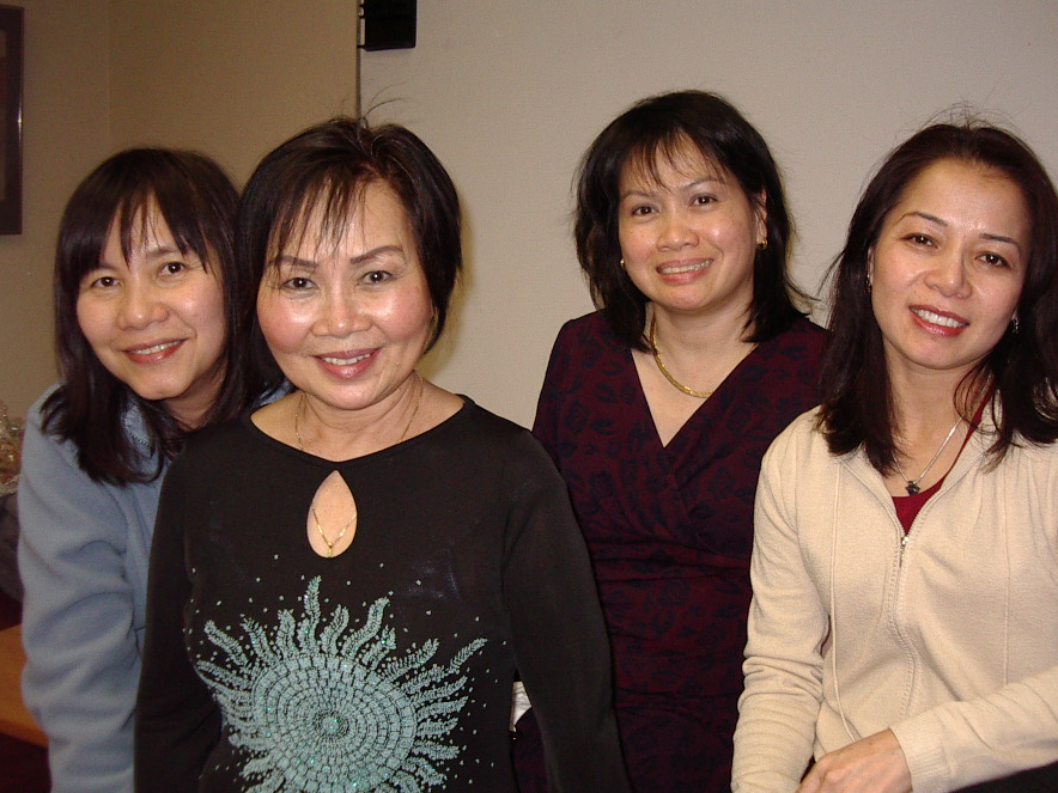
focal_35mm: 44
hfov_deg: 42.9
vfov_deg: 32.9
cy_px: 391
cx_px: 583
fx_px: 1345
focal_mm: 5.8
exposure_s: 1/60
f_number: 2.6
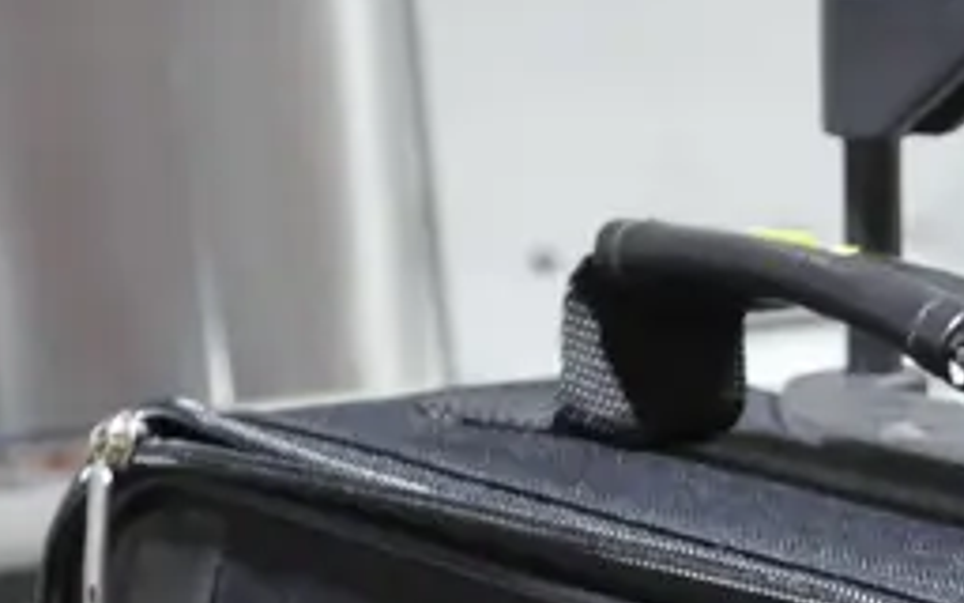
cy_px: 1323
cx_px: 1128
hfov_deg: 14.9
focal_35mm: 136
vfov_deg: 8.9
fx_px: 3573
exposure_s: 1/60
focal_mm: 16
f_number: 3.6
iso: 800
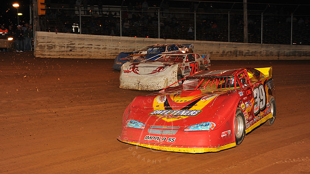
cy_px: 81
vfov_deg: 22.6
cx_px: 155
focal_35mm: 53
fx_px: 436
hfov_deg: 39.2
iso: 800
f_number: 7.1
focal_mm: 50
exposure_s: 1/320
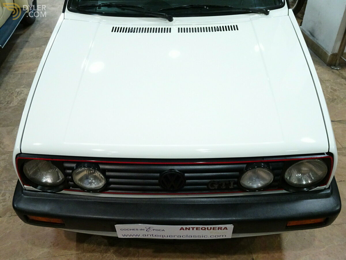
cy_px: 130
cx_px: 173
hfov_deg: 58.4
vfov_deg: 45.4
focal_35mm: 31
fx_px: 310
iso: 800
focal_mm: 5.26
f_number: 4
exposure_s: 1/25
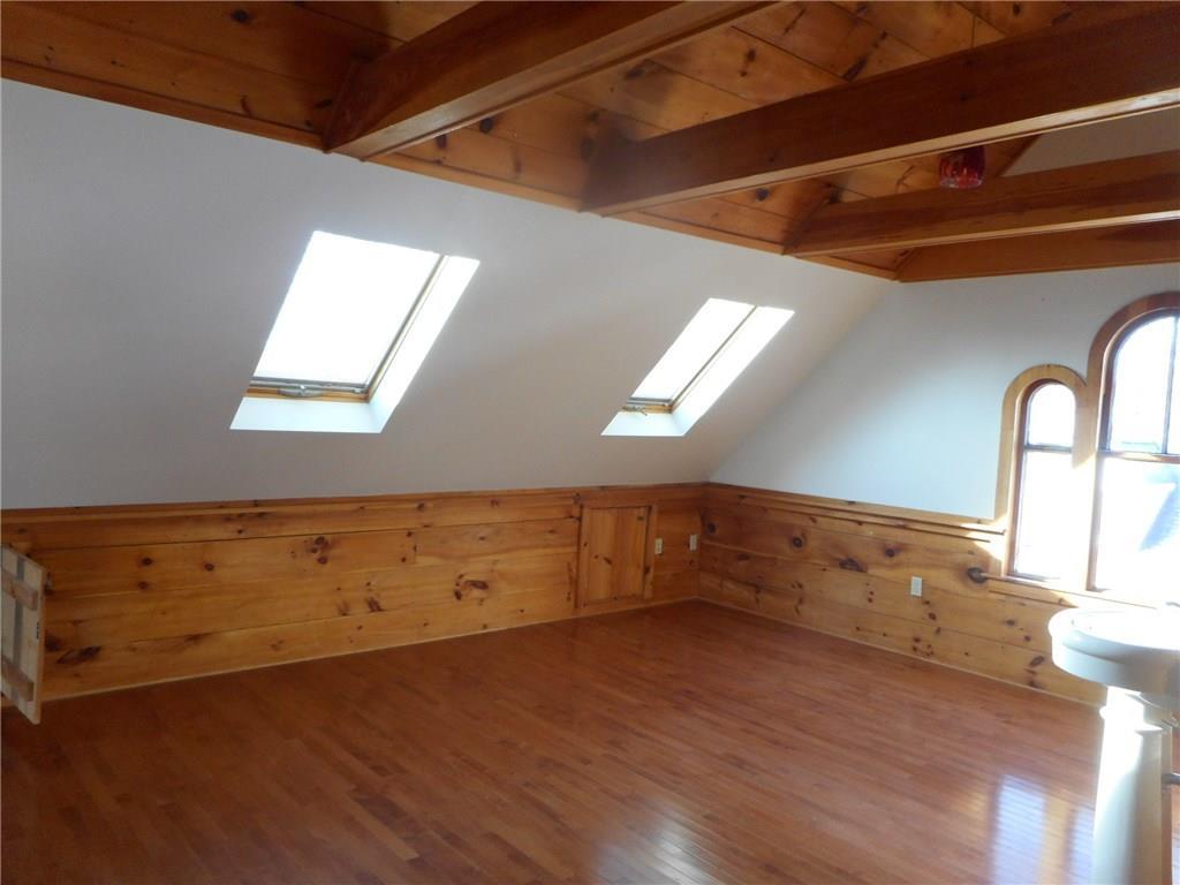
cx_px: 590
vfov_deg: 54.9
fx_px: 852
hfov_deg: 69.4
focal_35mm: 25
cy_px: 442
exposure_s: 1/30
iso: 200
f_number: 3.7
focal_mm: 4.5
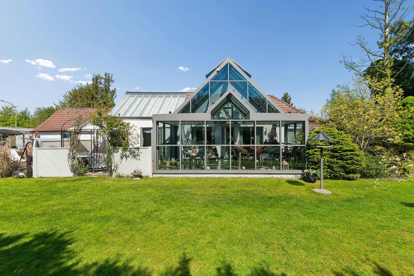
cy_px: 138
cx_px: 207
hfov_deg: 100.4
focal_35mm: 15
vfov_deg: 77.3
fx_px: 172
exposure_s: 1/160
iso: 200
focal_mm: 15
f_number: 10
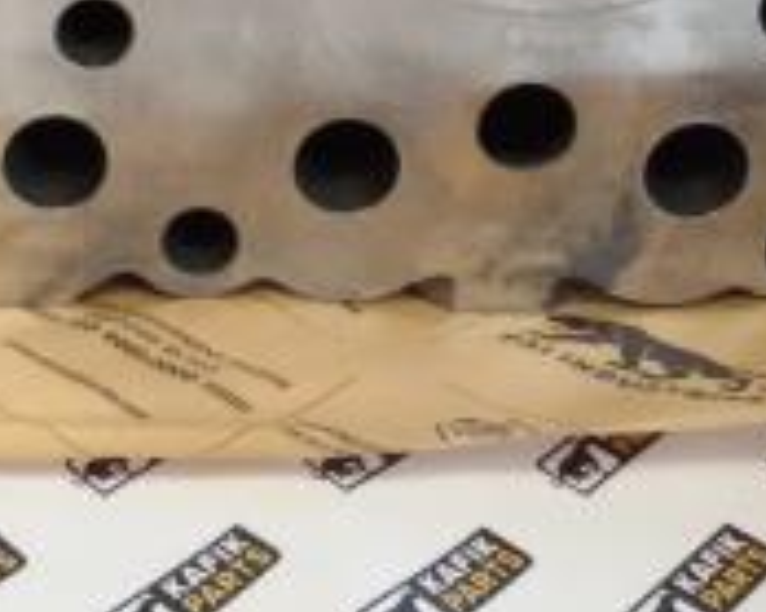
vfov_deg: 15.5
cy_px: -205
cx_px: -101
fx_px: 2130
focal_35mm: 94
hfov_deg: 19.4
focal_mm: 2.93
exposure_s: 1/33
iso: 64
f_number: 2.4
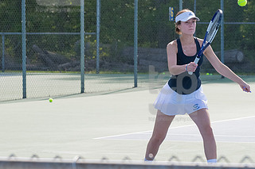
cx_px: 173
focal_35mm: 277
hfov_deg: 7.4
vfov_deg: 5.0
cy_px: 94
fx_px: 1961
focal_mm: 102
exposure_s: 1/2000
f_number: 5.6
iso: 1000
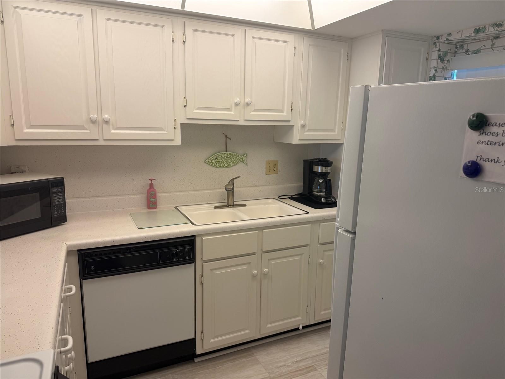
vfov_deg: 56.8
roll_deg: -0.6
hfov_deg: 71.6
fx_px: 350
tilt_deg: -10.3
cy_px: 190
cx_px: 252
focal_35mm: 24
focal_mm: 6.76
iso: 64
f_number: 1.78
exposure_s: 1/120
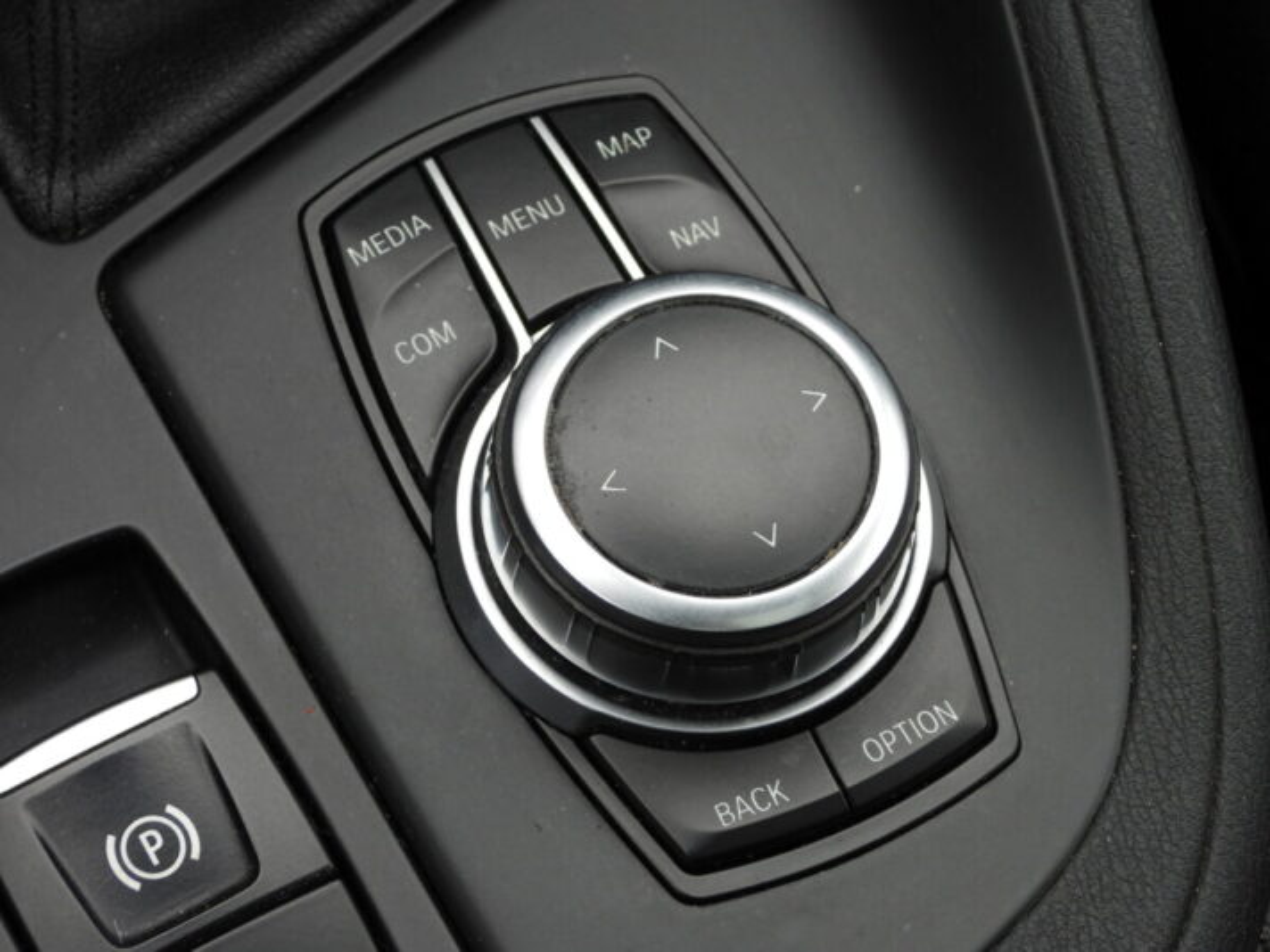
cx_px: 635
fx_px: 3339
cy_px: 476
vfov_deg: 16.2
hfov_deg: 21.5
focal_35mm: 91
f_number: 3.5
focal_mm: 16.3
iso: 100
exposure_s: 1/100
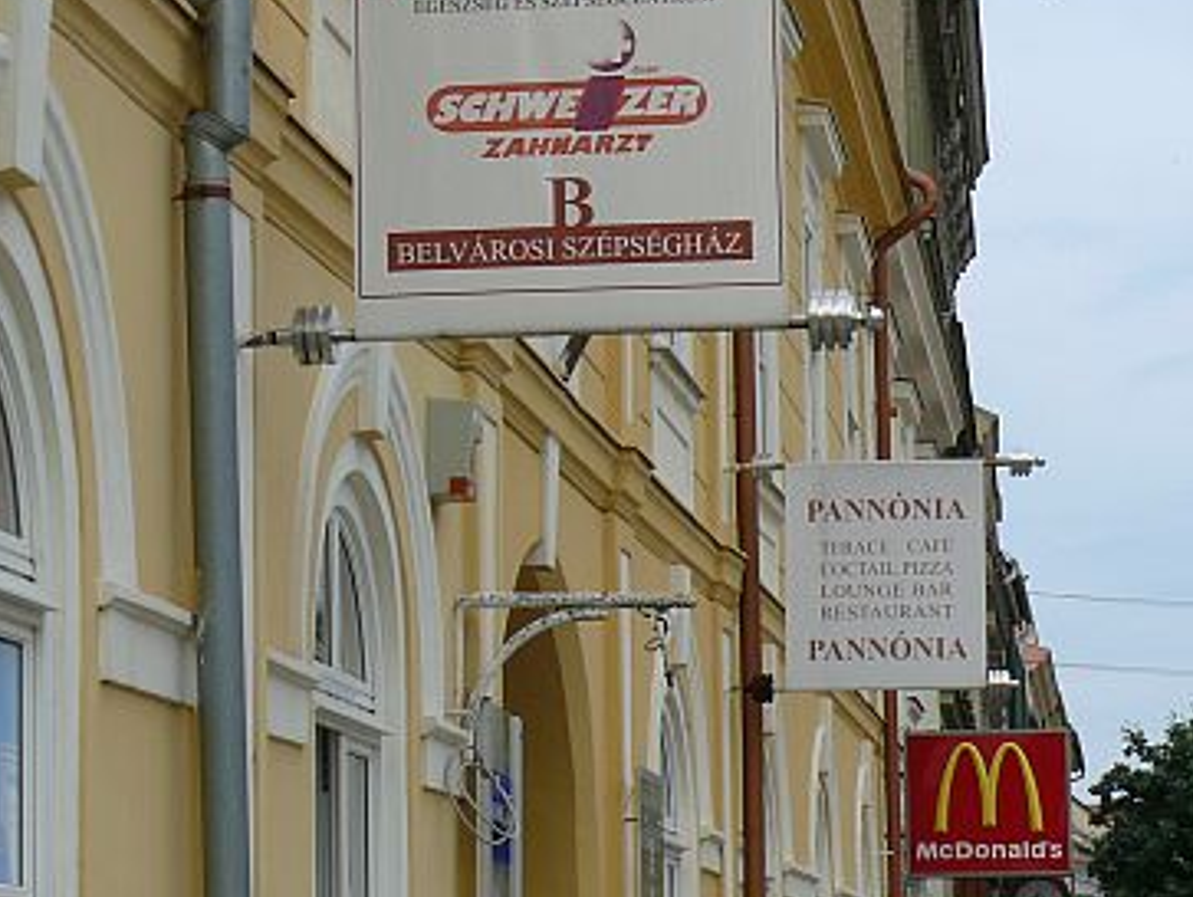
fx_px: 4485
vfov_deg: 11.4
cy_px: 352
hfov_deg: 15.1
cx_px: 726
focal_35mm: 130
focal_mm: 13.7
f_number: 5.6
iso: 100
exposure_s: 1/320
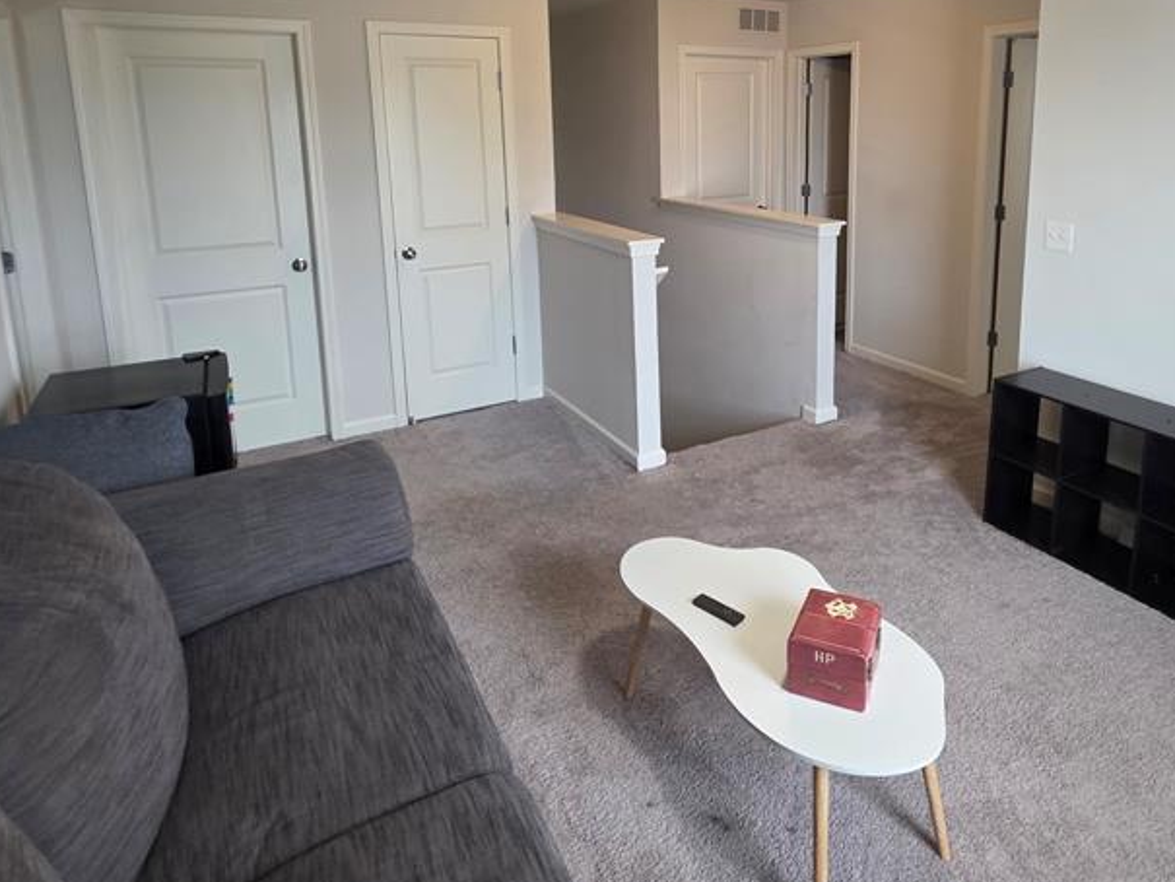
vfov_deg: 58.9
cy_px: 258
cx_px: 691
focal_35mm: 22
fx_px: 747
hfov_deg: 75.7
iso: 250
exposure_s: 1/60
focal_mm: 2.2
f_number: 1.9
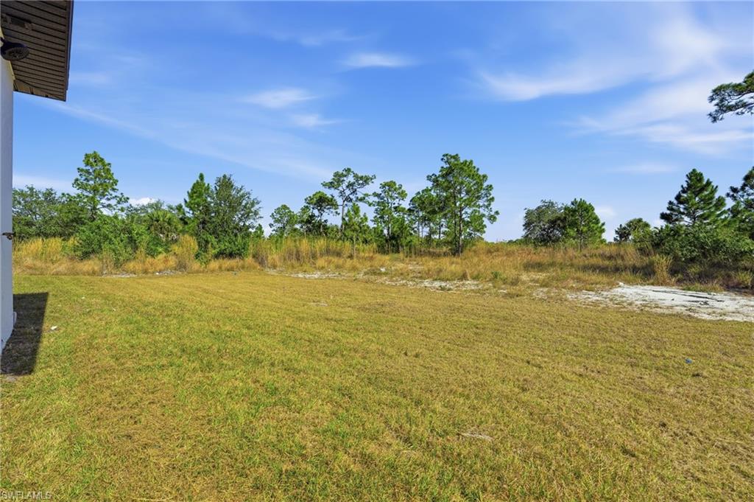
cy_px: 251
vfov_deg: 73.7
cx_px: 377
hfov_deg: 96.8
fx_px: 335
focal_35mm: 16
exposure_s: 1/3200
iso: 250
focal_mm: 16
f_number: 9
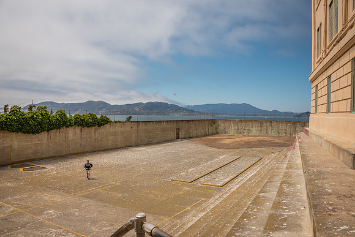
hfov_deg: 65.5
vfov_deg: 46.4
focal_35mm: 28
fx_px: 276
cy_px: 118
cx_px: 178
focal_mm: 28
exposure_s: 1/500
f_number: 9
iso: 125
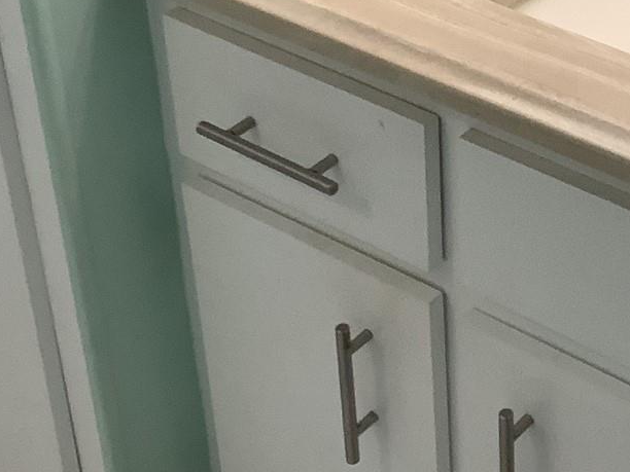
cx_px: 720
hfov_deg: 22.5
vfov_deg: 17.5
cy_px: -71
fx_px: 1474
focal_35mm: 81
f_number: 2.4
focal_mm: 3.3
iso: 100
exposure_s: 1/60
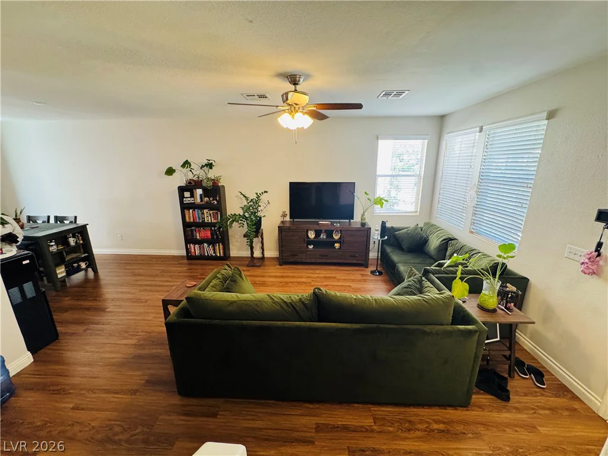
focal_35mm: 14
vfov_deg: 85.7
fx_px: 246
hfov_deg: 102.1
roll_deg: +0.5
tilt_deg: -14.8
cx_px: 304
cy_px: 228
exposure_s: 1/120
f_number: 2.2
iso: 320
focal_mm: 2.22
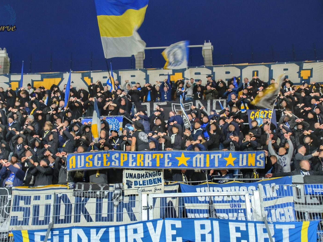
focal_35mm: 42
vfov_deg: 34.3
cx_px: 158
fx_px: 392
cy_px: 122
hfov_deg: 44.8
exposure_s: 1/30
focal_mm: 25.4
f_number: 4
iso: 1600
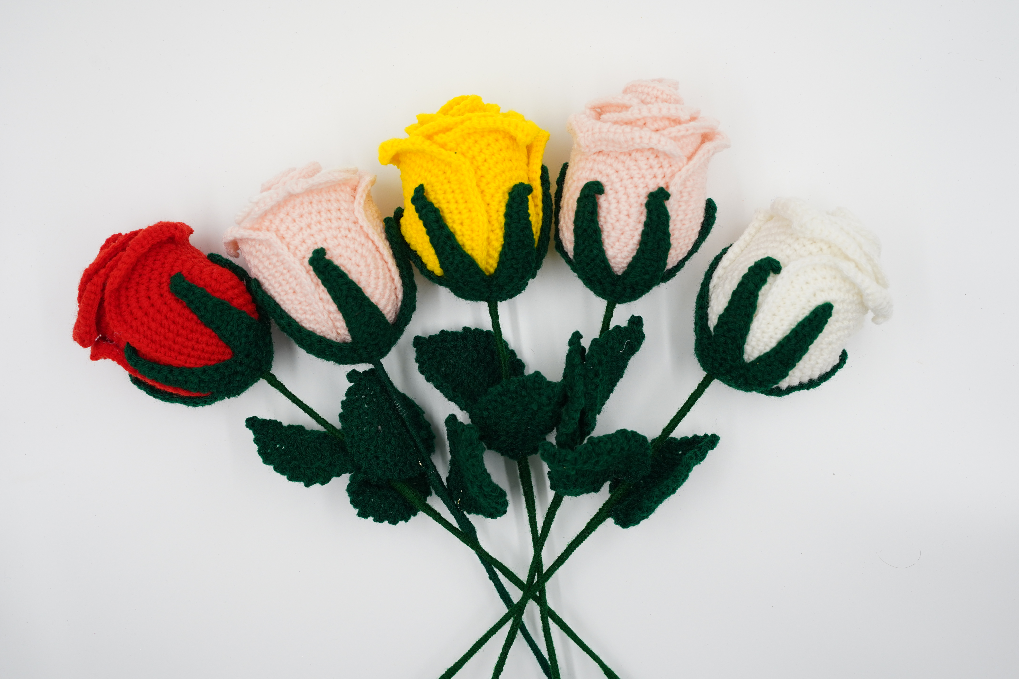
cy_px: 340
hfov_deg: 50.7
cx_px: 510
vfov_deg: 35.1
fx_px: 1076
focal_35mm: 38
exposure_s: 1/250
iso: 1000
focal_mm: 38
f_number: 7.1
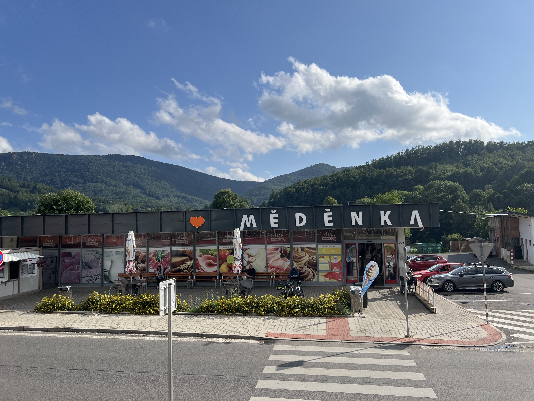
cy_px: 200
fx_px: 401
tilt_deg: +4.5
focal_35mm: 26
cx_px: 267
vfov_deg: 53.1
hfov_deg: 67.3
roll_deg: +2.1
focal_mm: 5.7
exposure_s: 1/5076
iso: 50
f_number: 1.5
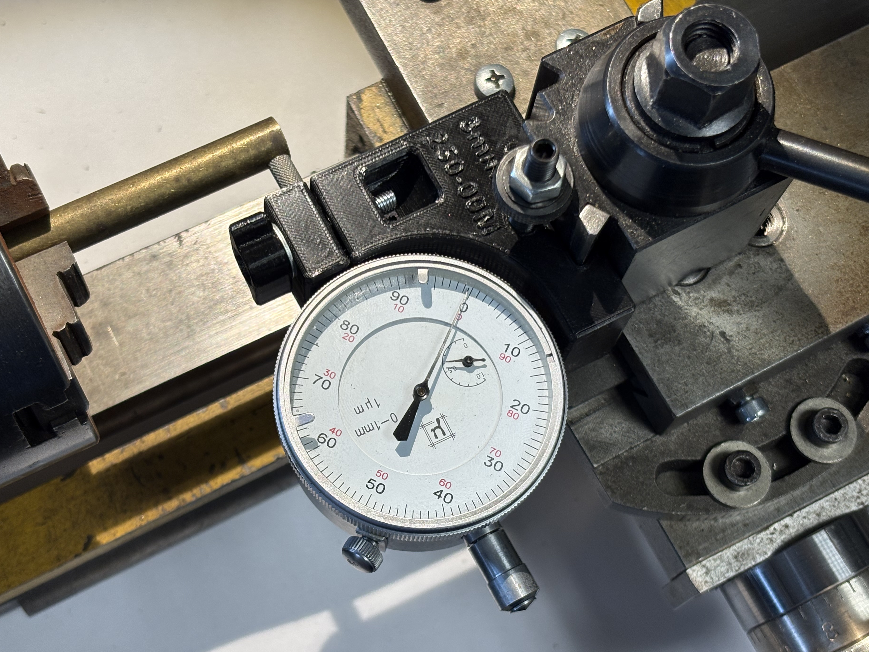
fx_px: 1431
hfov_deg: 33.8
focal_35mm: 57
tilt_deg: -71.2
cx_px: 417
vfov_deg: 25.7
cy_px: 353
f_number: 1.6
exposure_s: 1/100
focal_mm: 5.96
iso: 50
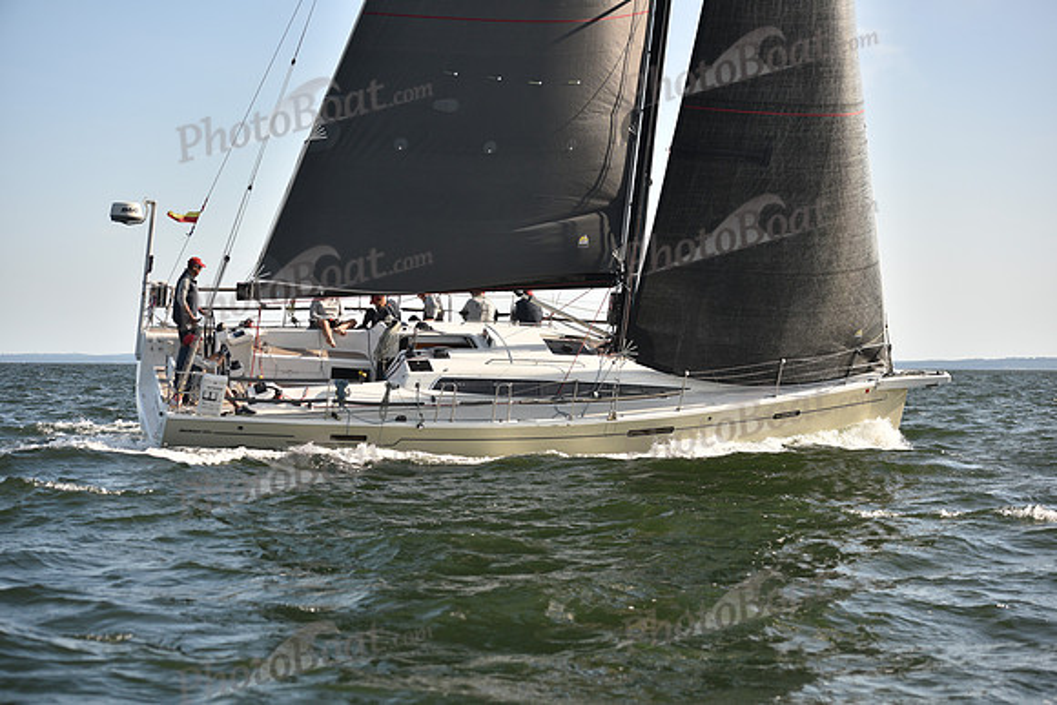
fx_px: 2056
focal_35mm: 70
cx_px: 528
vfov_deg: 19.5
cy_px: 352
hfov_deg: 28.8
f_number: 4
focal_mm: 70
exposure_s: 1/800
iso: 250
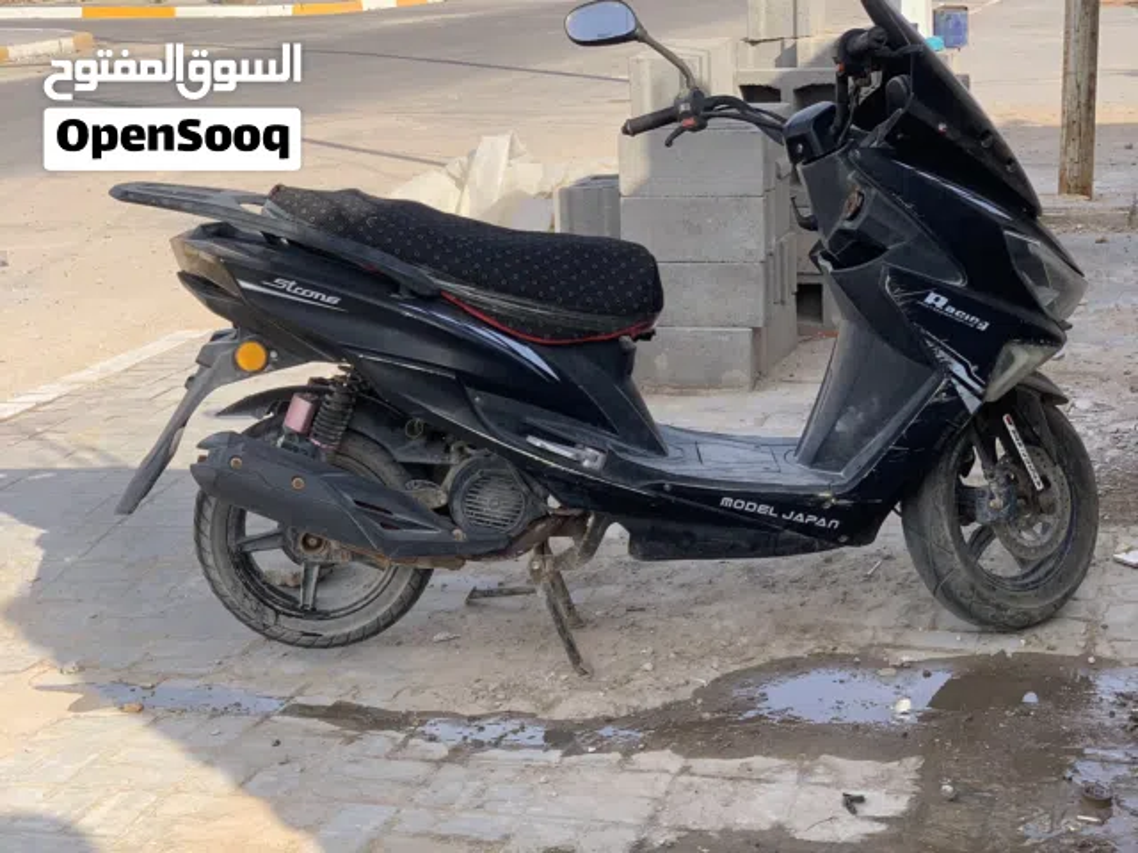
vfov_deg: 28.0
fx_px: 1709
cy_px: 426
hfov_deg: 36.8
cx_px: 569
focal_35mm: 52
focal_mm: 6
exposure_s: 1/607
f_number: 2.4
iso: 16
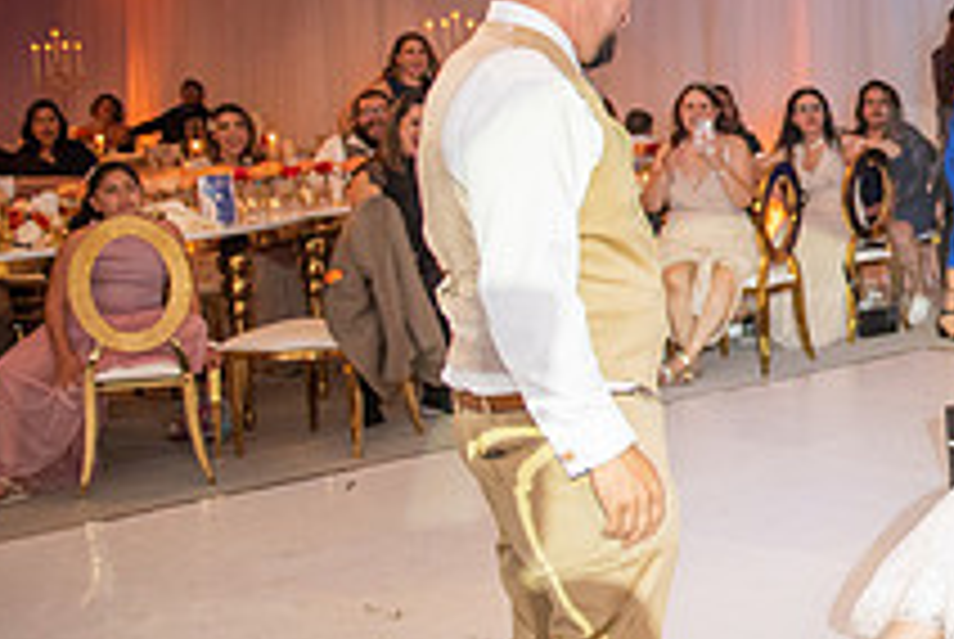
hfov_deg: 24.4
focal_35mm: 71
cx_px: 1278
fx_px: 1884
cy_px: 214
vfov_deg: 19.2
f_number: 2.8
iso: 1000
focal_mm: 26
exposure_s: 1/160
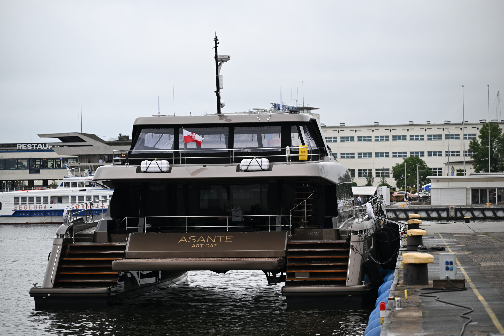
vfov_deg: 11.4
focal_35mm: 120
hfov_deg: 17.1
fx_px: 1680
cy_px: 168
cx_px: 252
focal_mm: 120
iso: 400
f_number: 4
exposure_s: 1/200
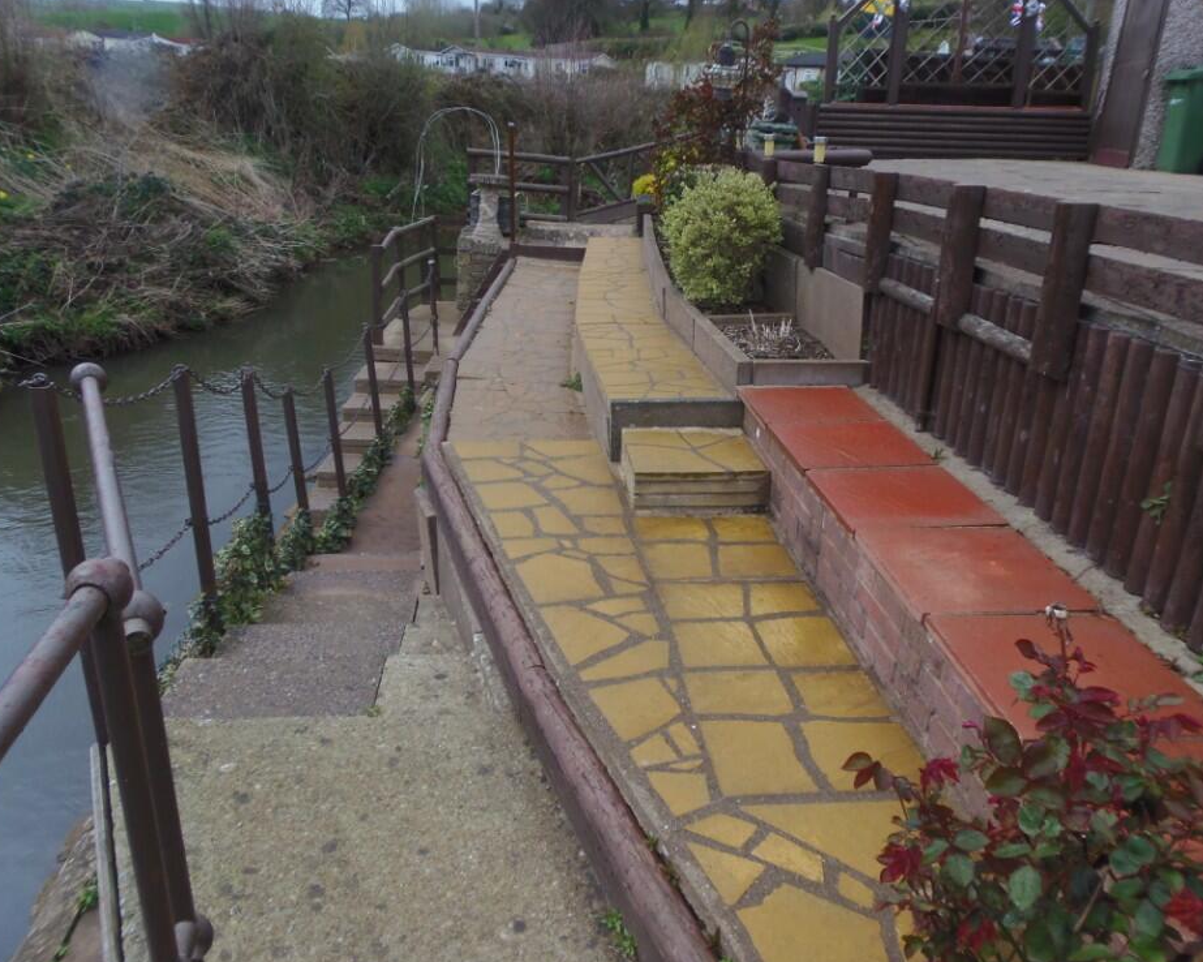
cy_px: 497
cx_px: 628
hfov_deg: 66.0
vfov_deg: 54.9
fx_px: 926
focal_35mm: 26
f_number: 2.9
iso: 64
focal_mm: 4.3
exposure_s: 1/320
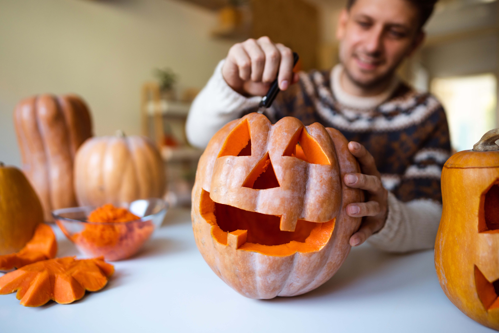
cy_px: 163
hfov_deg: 71.5
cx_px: 258
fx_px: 346
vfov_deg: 51.3
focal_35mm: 25
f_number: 1.4
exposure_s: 1/320
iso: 800
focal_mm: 24
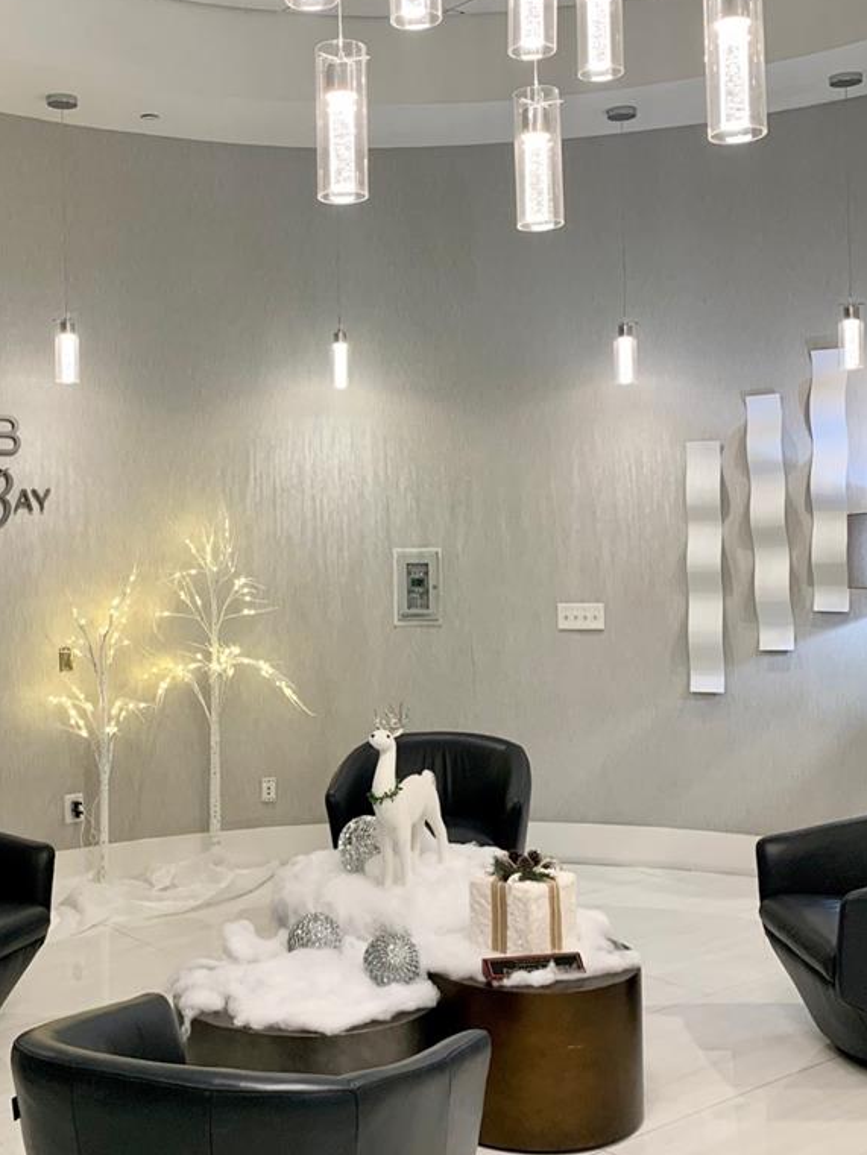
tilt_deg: +1.1
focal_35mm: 41
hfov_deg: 34.8
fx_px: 1369
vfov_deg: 45.7
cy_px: 524
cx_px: 292
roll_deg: +0.7
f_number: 1.8
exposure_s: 1/60
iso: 100
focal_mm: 4.25
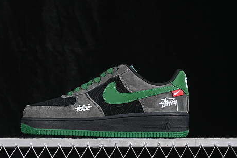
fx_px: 540
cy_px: 84
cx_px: 108
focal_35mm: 82
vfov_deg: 16.7
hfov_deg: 24.7
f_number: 6.3
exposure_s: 1/60
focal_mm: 50
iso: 160
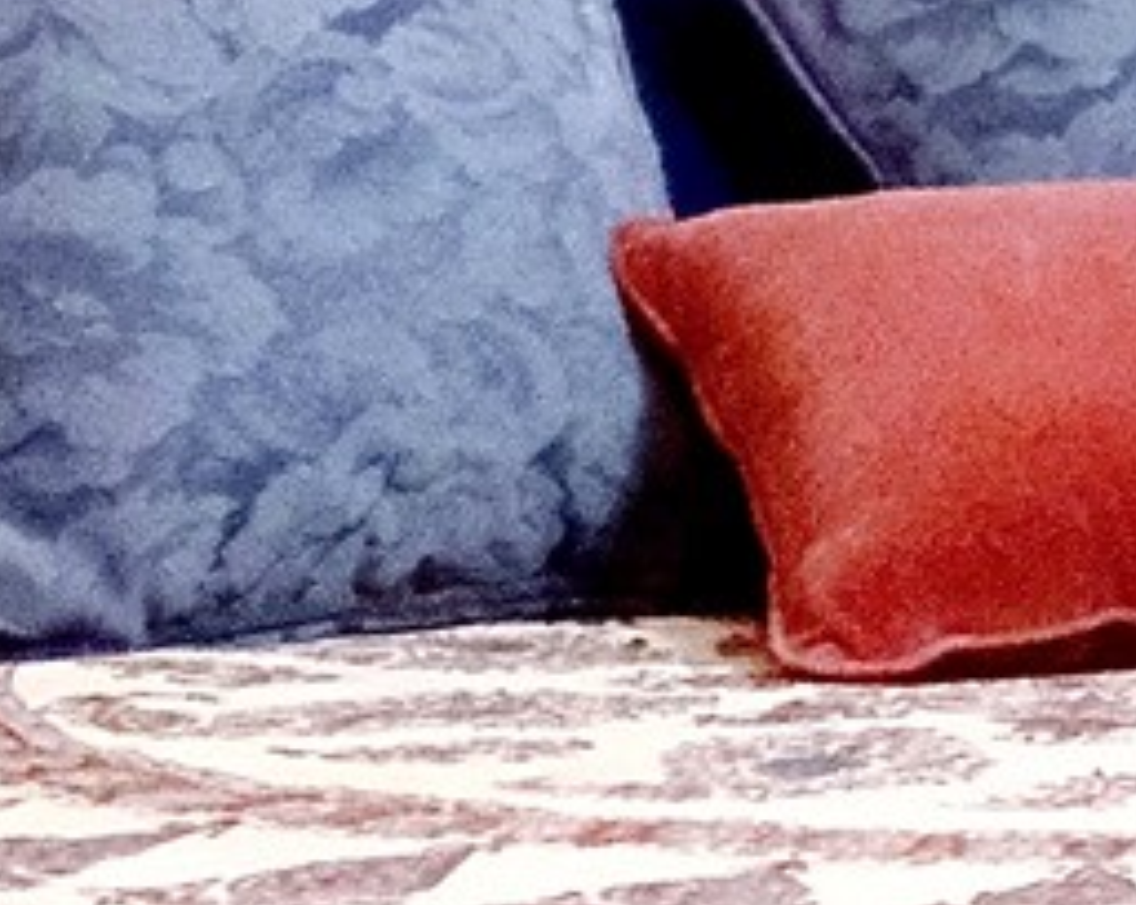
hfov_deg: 5.6
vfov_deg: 4.6
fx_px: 10977
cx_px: 3084
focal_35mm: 327
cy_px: -1091
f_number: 2.8
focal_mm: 27
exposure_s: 1/400
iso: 4000
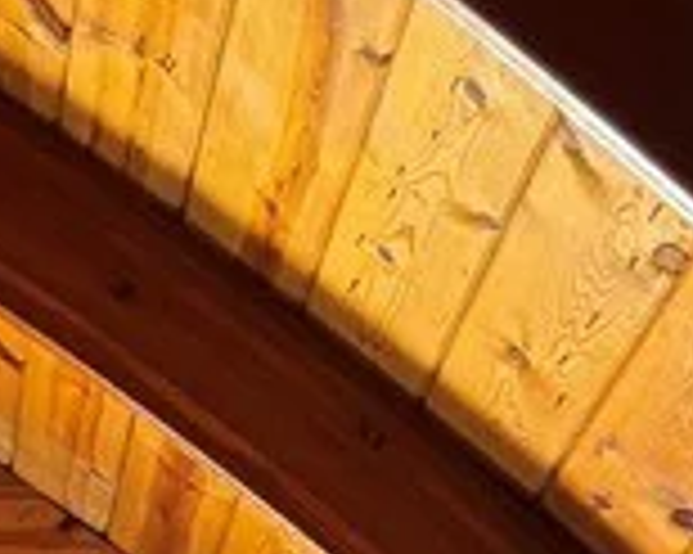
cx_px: -720
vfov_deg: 7.5
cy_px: 2108
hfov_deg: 11.2
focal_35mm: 156
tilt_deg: -7.7
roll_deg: -1.1
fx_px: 3198
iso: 200
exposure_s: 1/69
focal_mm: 6.76
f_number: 1.78
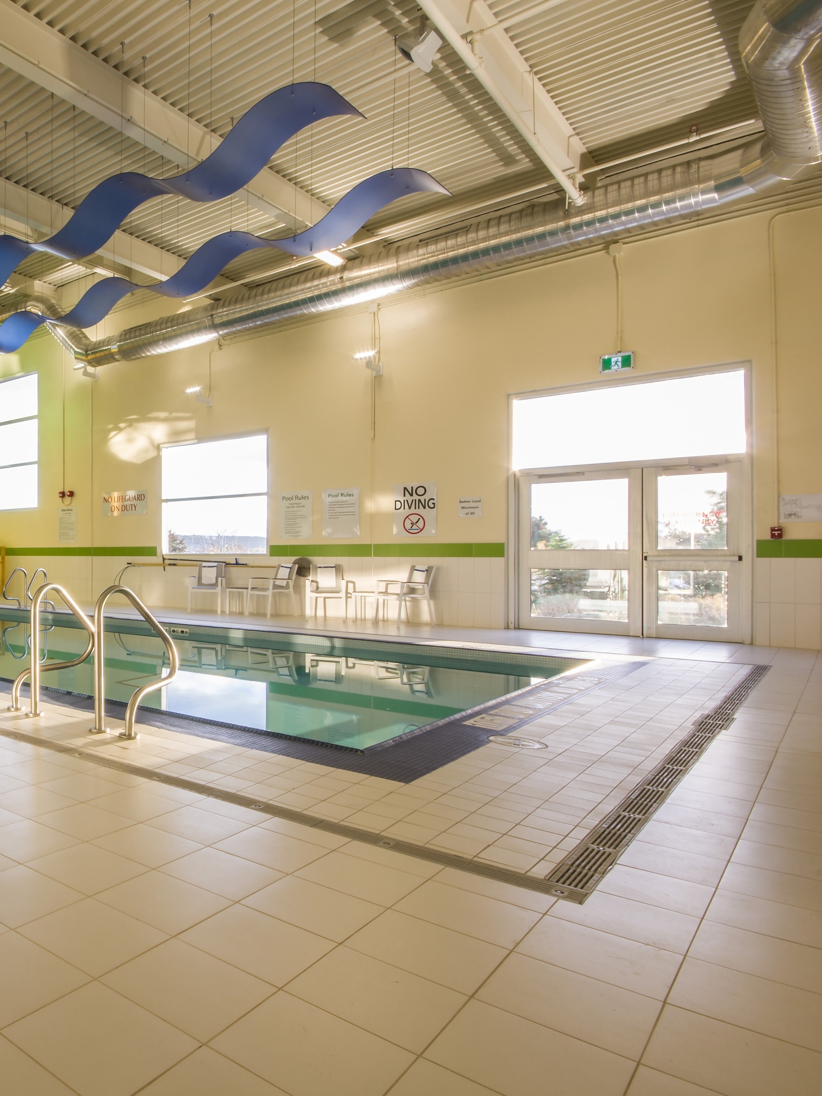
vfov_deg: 76.4
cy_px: 553
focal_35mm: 22
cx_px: 1
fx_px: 697
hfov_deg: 49.8
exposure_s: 1.6
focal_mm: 10
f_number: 22
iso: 100
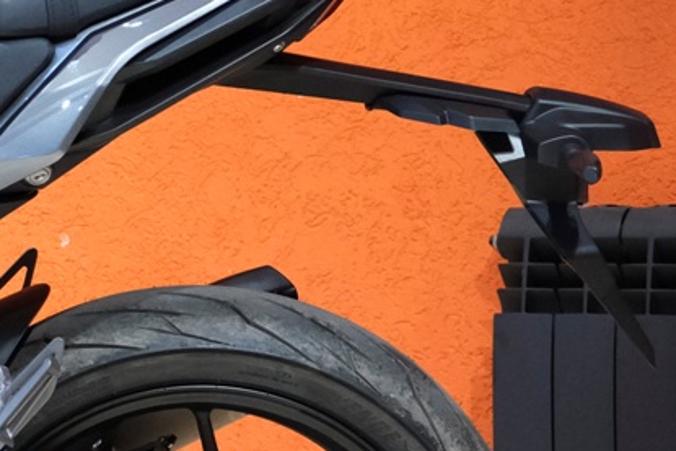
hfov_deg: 9.2
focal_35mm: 216
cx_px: -481
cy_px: 196
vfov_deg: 6.4
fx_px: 4057
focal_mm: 37.6
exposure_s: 1/100
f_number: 4
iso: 2000
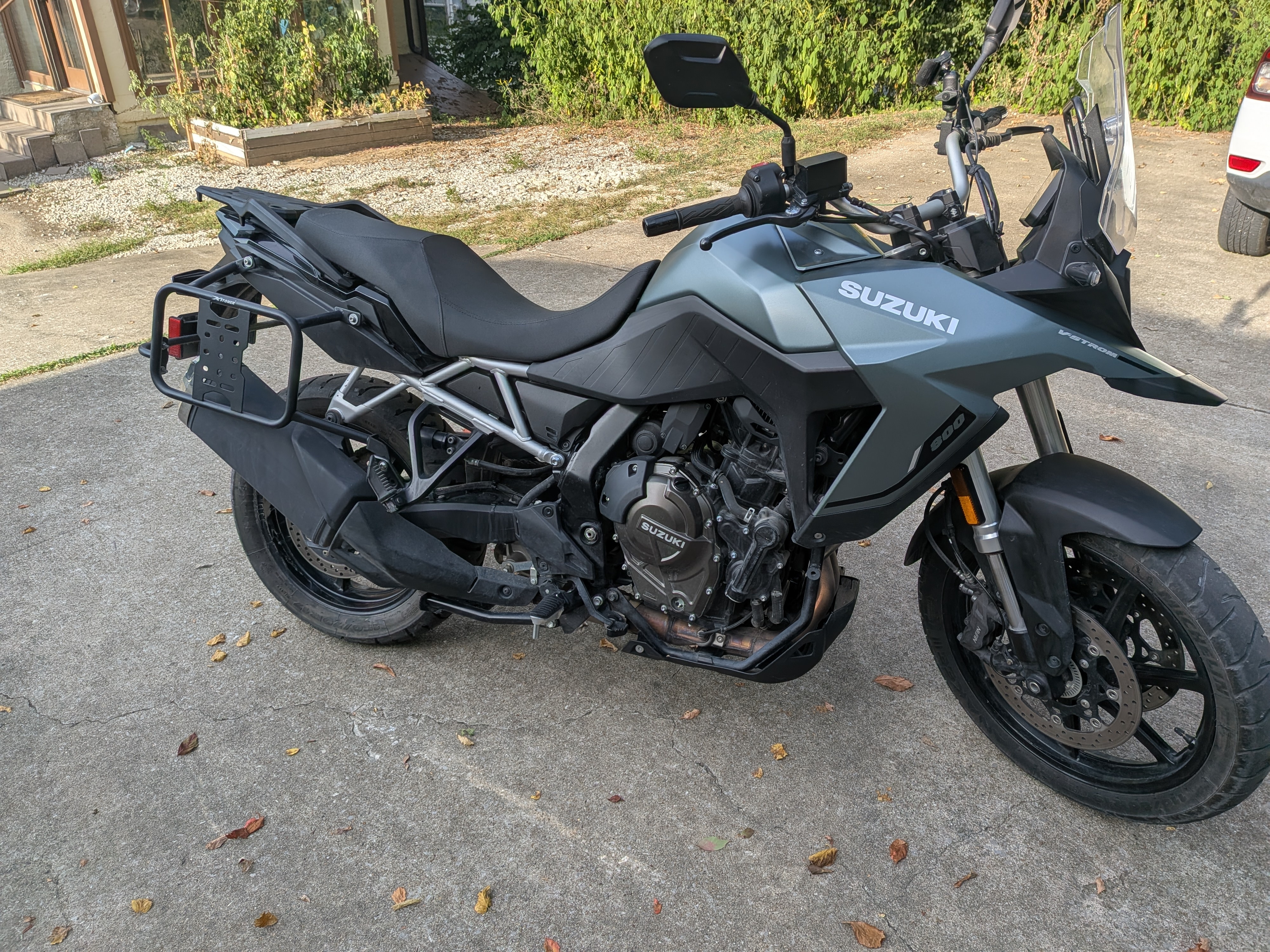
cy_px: 476
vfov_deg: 56.8
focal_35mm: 24
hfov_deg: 71.6
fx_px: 881
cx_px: 635
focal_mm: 4.53
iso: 27
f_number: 1.7
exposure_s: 1/624
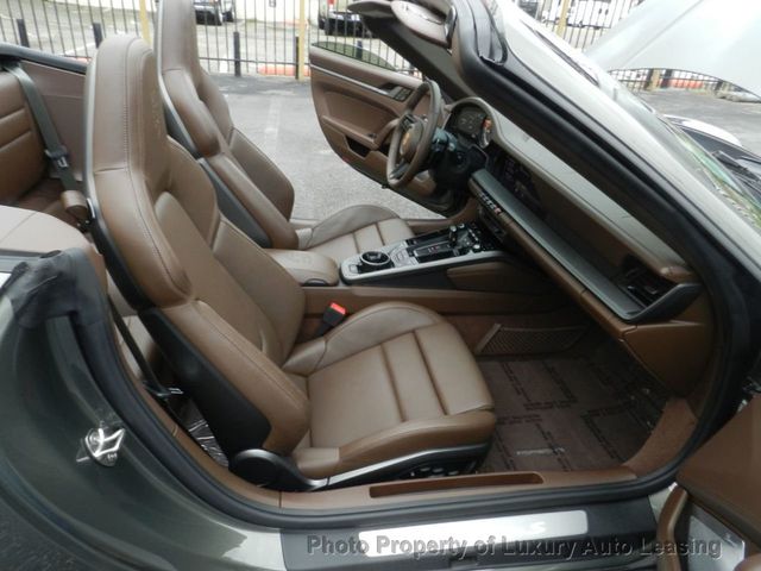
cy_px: 286
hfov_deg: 73.9
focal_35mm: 23
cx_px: 380
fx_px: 506
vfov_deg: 58.9
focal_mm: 4
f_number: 8
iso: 180
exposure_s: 1/25
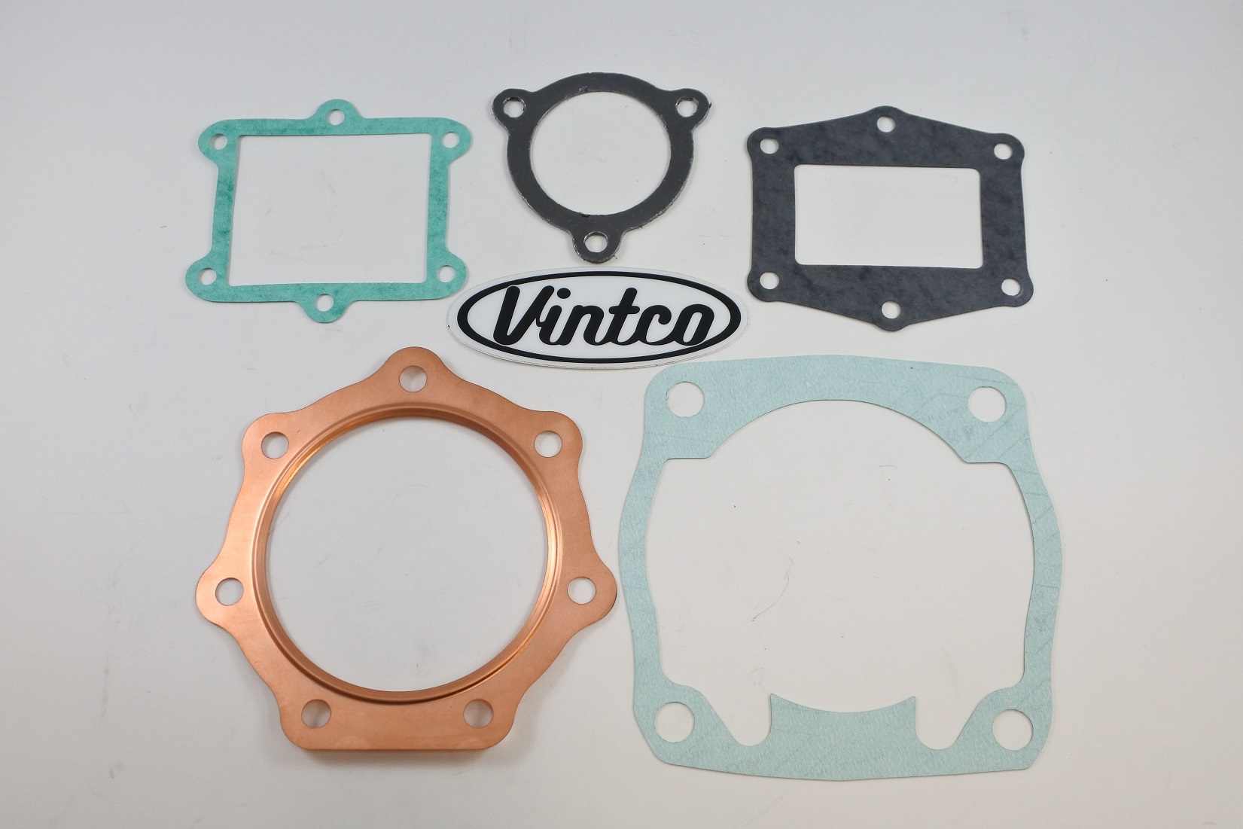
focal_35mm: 34
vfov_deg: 38.9
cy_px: 414
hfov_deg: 55.8
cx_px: 622
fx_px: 1174
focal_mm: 12.6
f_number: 3.8
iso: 400
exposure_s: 1/200
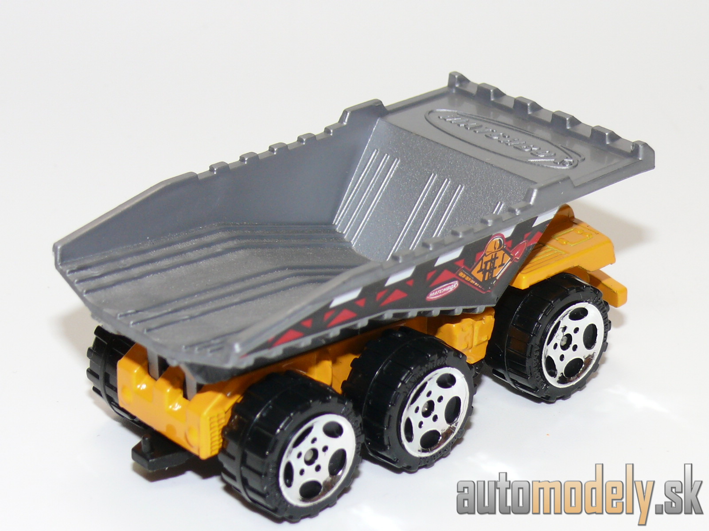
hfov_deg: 19.1
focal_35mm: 103
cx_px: 354
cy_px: 266
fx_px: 2110
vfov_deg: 14.4
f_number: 4
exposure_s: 1/30
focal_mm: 13.6
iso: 100
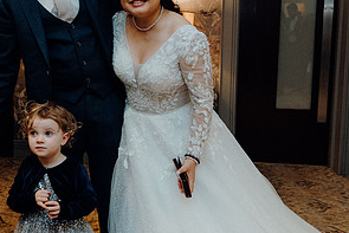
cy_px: 90
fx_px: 514
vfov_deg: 25.5
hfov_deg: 37.0
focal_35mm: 53
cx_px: 112
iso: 3200
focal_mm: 27
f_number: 3.5
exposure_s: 1/160
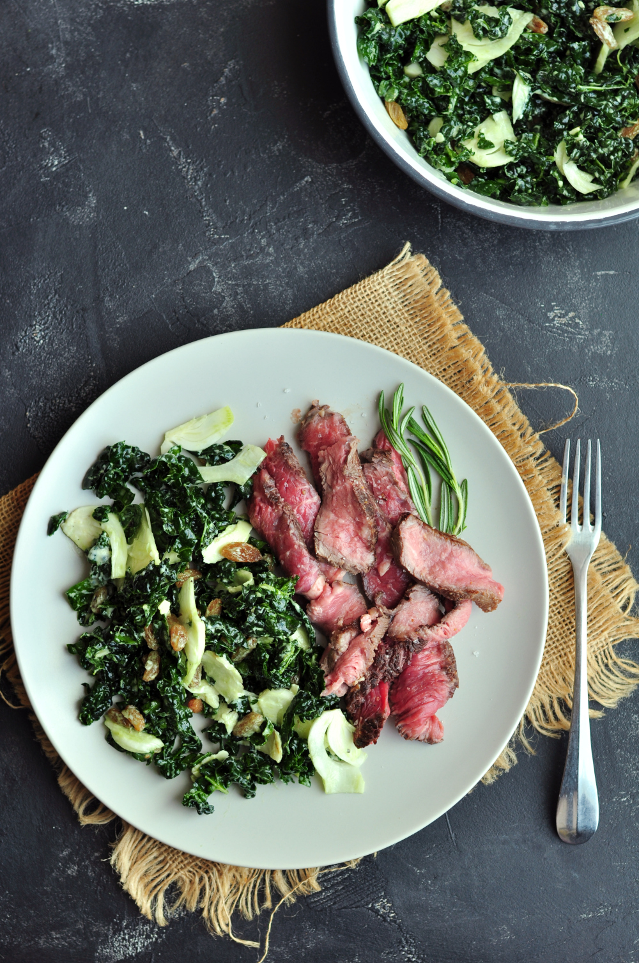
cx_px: 320
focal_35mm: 75
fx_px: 2002
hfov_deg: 18.1
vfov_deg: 27.0
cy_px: 482
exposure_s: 1/100
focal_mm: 50
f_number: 4
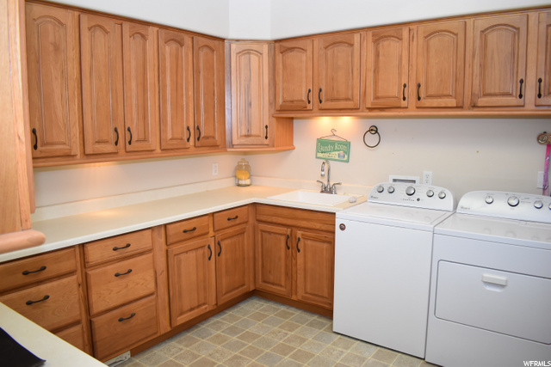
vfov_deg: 48.0
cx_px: 276
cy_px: 184
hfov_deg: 67.4
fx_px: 413
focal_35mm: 27
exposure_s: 1/125
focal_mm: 18
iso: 900
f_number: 4
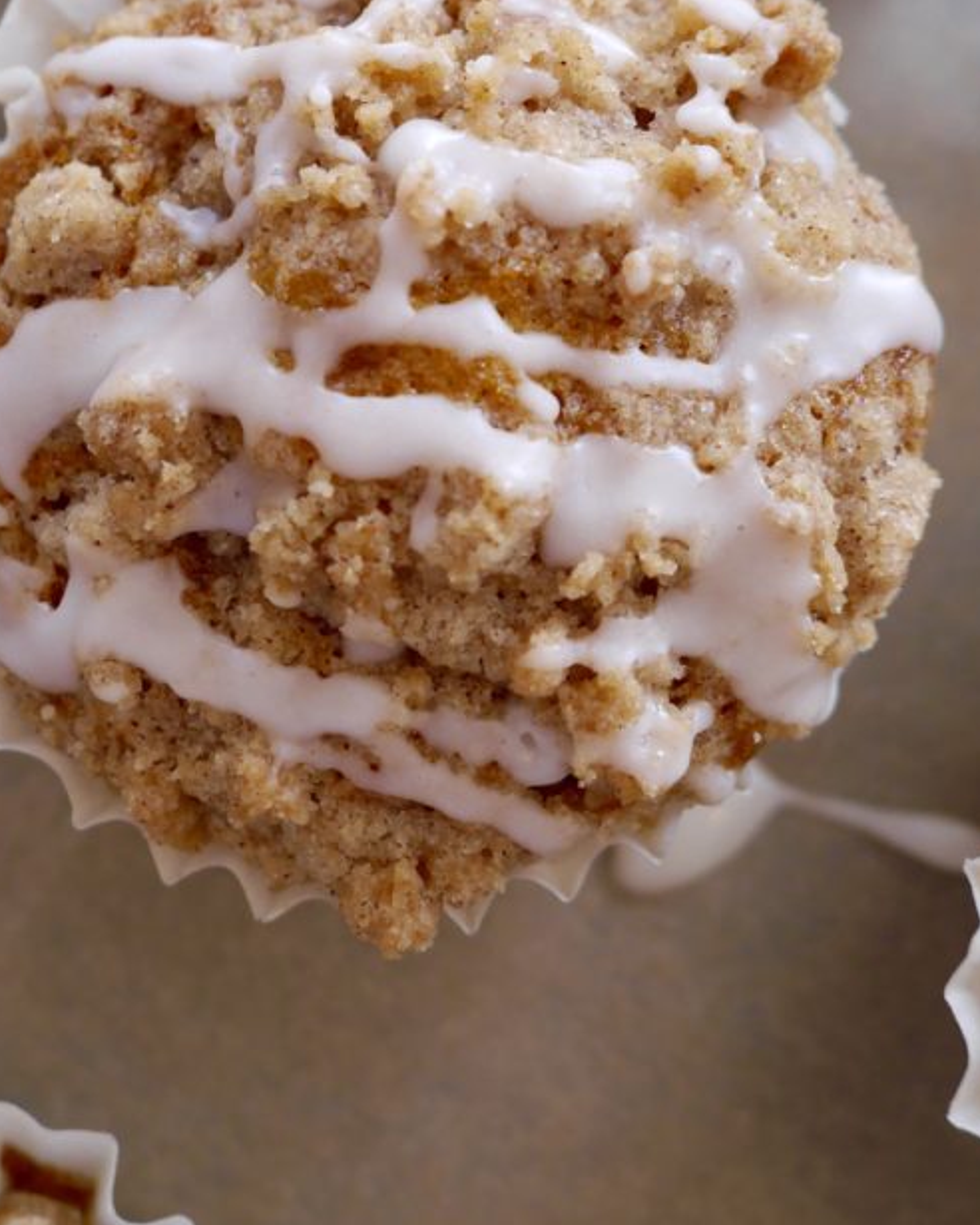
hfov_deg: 23.4
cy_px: 412
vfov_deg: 29.0
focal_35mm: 65
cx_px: 371
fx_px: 2357
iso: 320
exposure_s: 1/60
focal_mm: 20
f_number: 4.4
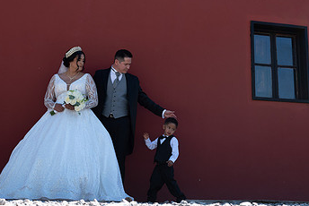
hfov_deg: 33.9
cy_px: 103
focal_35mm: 59
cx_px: 169
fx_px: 507
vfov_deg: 23.0
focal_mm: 35
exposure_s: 1/200
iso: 125
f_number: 5
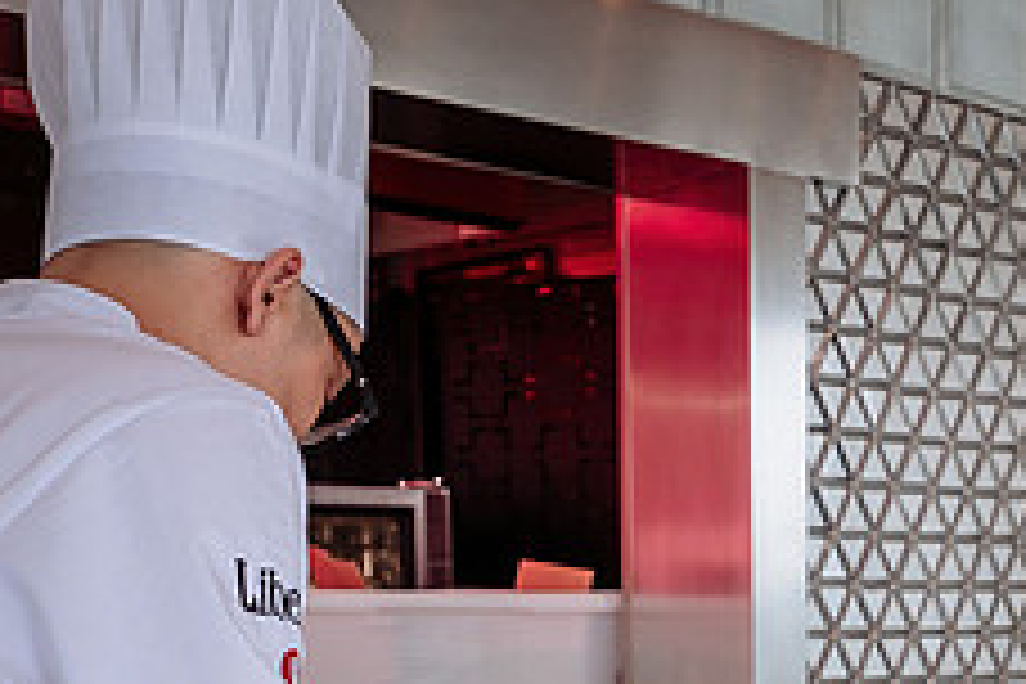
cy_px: 797
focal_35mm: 69
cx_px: 1072
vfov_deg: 18.8
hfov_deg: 27.3
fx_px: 1966
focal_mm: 16
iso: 200
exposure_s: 1/200
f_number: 3.2
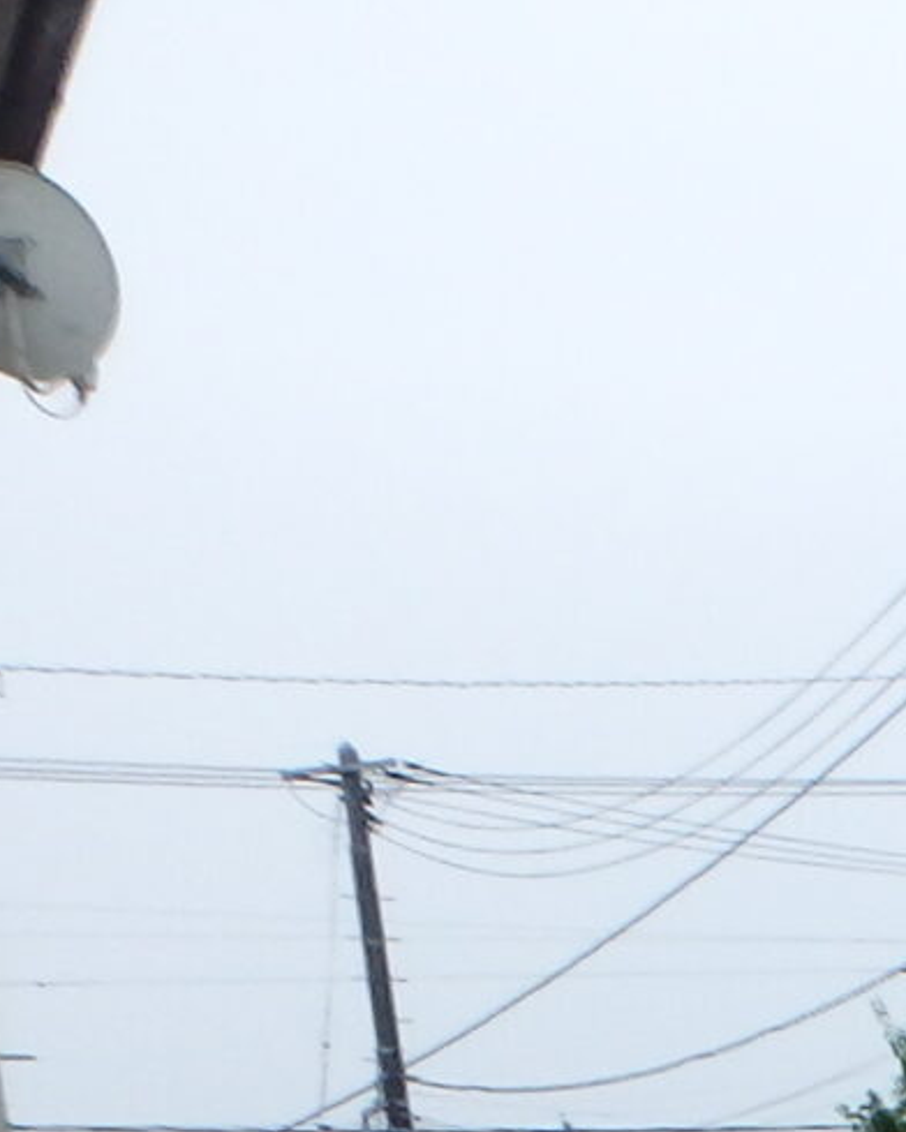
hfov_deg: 9.8
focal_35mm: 107
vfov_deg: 15.3
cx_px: 2921
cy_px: 2084
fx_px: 3586
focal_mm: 3.7
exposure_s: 1/500
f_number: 3.5
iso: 125
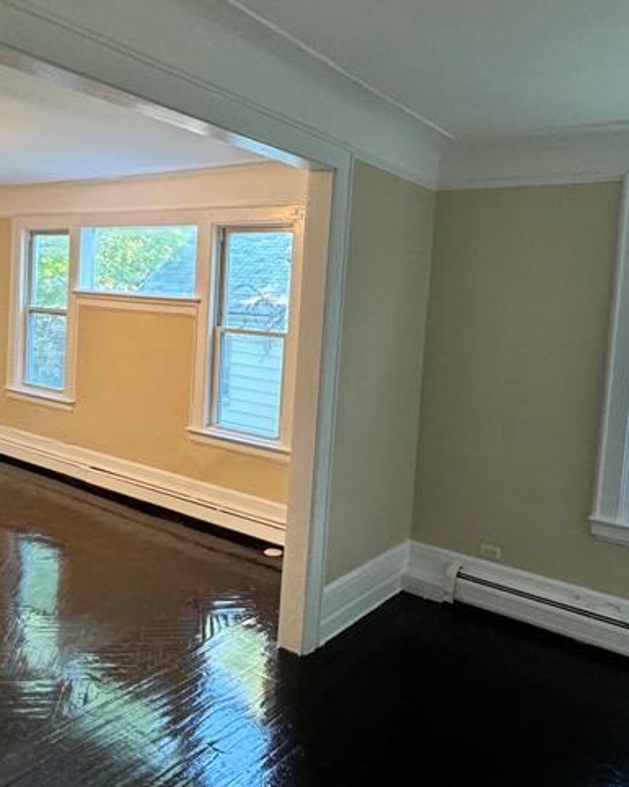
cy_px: 352
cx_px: 308
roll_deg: -1.5
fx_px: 675
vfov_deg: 60.3
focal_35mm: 29
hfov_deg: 49.9
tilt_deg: -2.2
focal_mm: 2.22
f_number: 2.2
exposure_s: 1/60
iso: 500
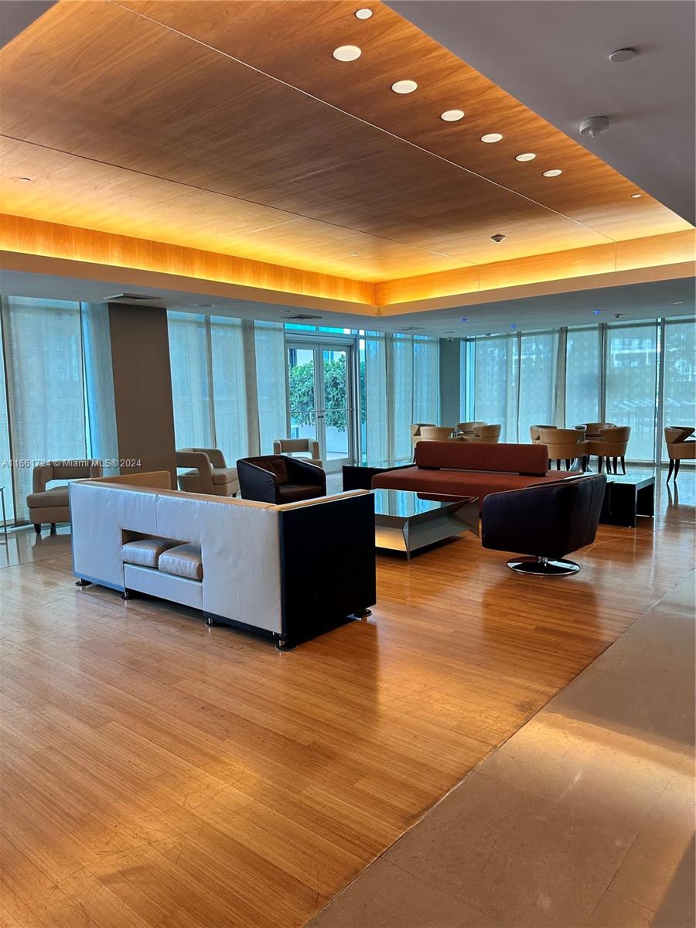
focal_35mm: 24
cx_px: 348
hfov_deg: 56.8
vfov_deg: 71.6
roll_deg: +0.5
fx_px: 643
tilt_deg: -5.9
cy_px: 464
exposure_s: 1/120
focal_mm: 6.86
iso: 125
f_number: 1.78
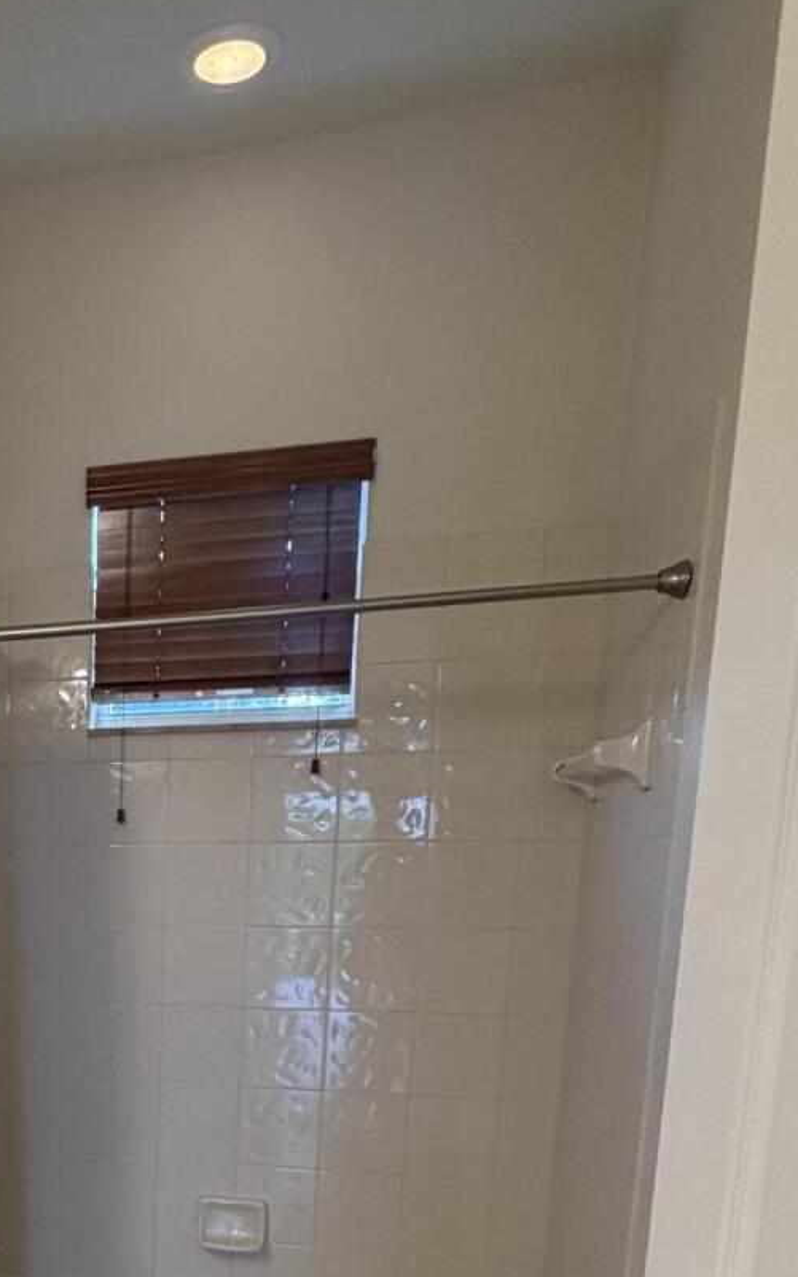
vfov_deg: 48.1
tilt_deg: -11.7
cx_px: -72
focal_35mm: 37
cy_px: 1115
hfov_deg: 30.8
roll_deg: +1.0
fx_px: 1288
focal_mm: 2.22
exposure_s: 1/120
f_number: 2.2
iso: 320
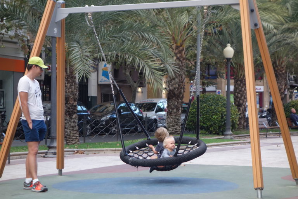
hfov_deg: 20.4
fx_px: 828
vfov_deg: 13.7
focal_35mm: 100
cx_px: 149
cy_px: 100
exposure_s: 1/80
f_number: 4.9
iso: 800
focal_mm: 36.97
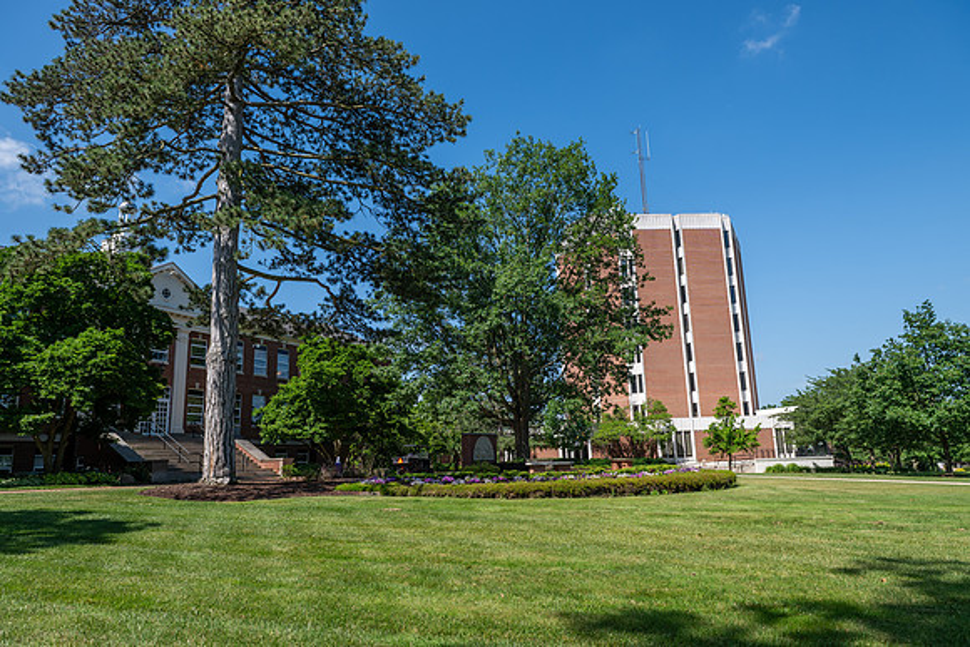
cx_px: 485
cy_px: 324
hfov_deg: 73.7
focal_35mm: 24
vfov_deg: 53.2
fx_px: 647
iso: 125
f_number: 6.3
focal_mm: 24
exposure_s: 1/500
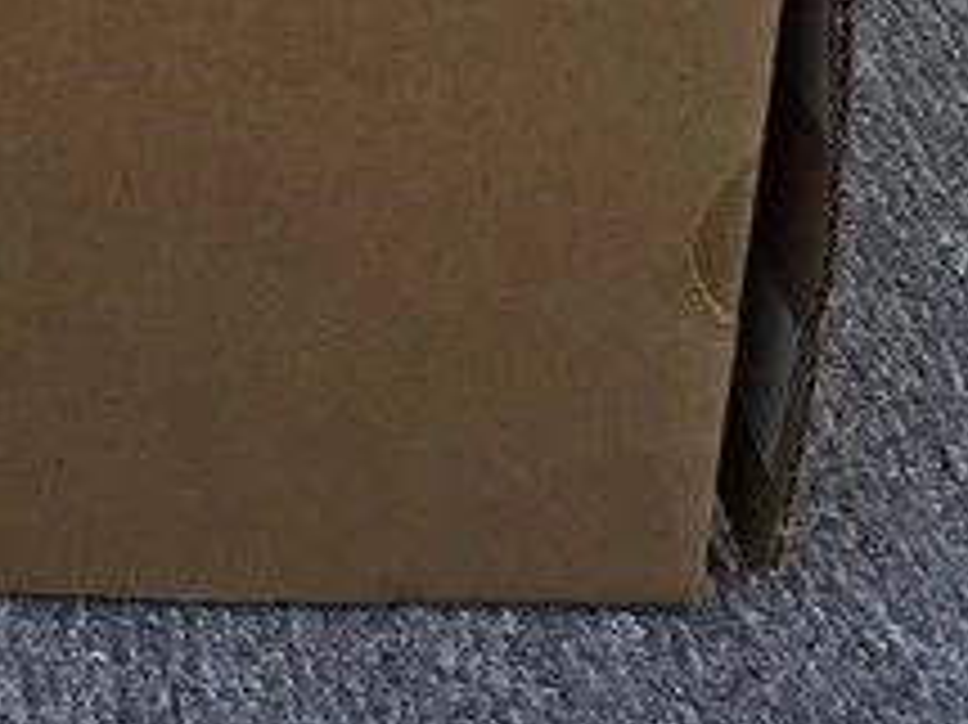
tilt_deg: -18.5
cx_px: -284
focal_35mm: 130
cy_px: -650
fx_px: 3633
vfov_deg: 10.6
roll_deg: -1.3
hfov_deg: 14.5
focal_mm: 3.3
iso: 25
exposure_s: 1/500
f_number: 2.4
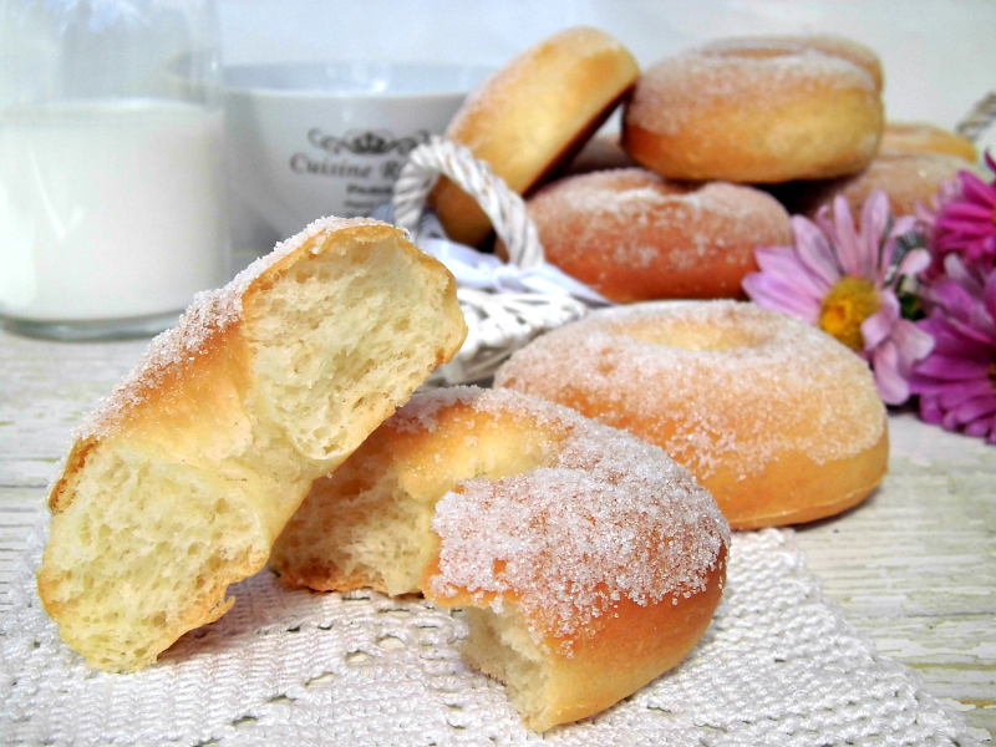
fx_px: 1352
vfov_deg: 30.9
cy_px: 374
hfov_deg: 40.4
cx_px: 498
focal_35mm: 47
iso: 100
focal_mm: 8.3
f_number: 9.6
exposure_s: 1/160
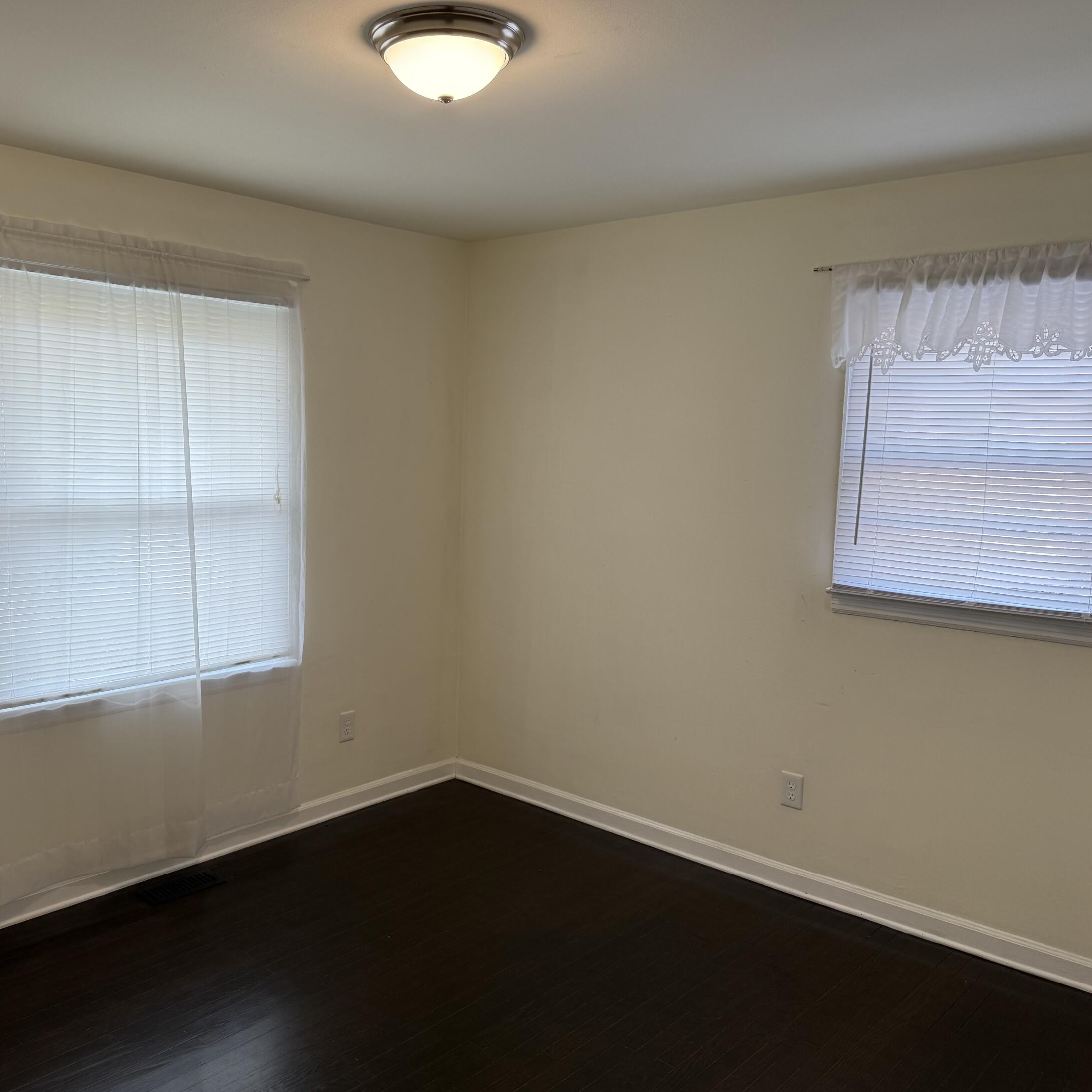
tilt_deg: -5.9
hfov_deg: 55.3
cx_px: 453
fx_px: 1035
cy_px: 546
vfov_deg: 55.6
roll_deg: -1.4
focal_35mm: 29
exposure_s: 1/157
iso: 64
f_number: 1.78
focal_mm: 6.76
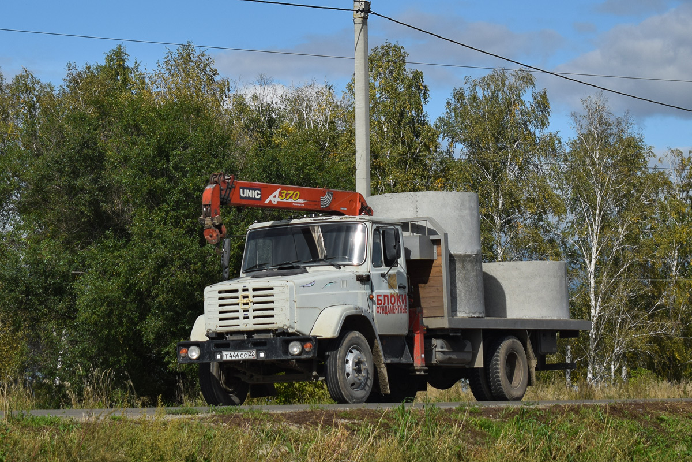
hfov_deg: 24.6
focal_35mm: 82
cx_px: 346
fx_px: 1586
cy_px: 231
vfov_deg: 16.6
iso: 100
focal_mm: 55
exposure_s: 1/800
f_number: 6.3
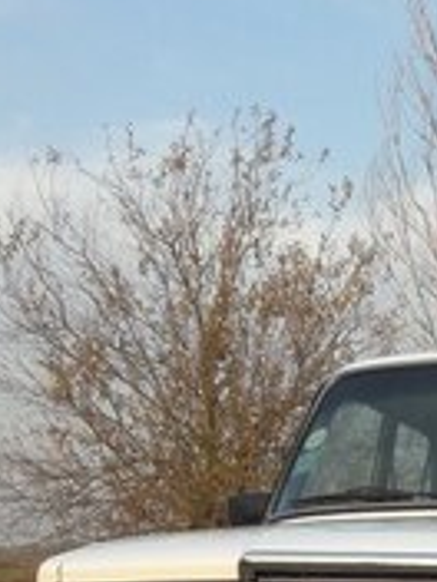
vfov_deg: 22.7
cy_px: 701
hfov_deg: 17.9
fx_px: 1330
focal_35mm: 79
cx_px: 490
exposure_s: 1/498
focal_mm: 3.7
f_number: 1.9
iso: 40
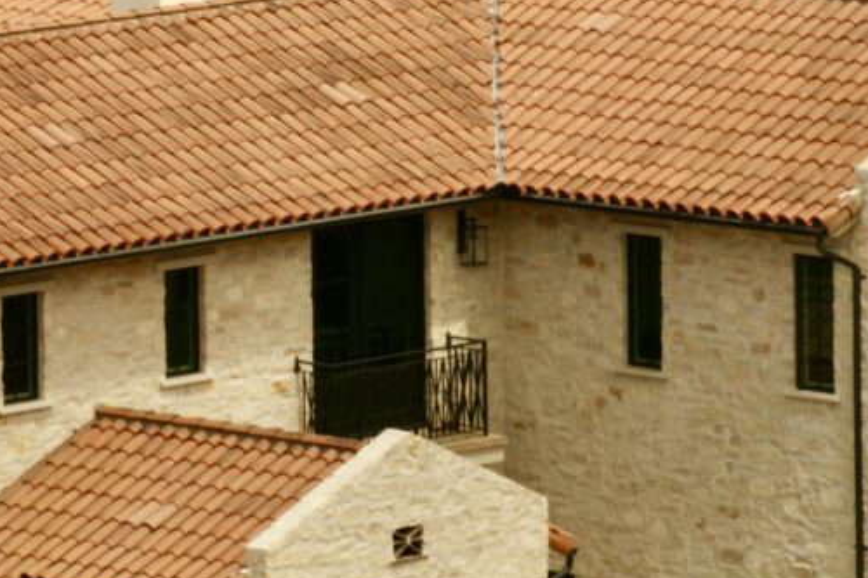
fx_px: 10364
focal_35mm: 430
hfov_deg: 4.8
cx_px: 382
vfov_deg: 3.2
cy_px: 248
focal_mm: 140
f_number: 32
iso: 400
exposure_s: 1/40
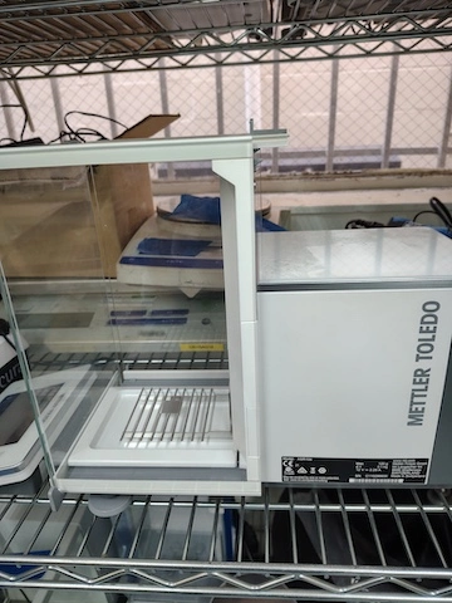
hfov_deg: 56.8
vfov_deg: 71.6
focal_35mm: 24
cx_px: 226
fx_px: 418
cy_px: 302
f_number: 1.8
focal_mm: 5.56
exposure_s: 1/120
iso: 492
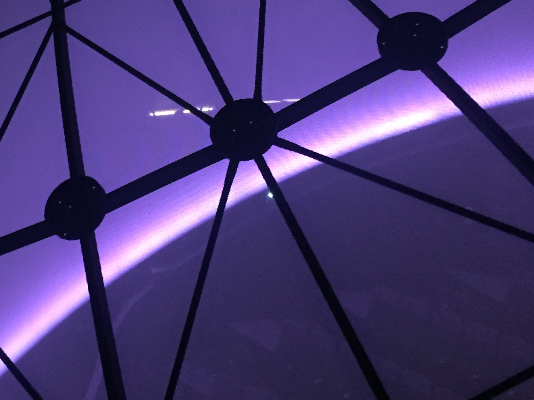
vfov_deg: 24.4
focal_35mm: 59
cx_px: 156
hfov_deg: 32.3
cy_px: 83
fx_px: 910
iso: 500
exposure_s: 1/17
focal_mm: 4.15
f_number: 2.2
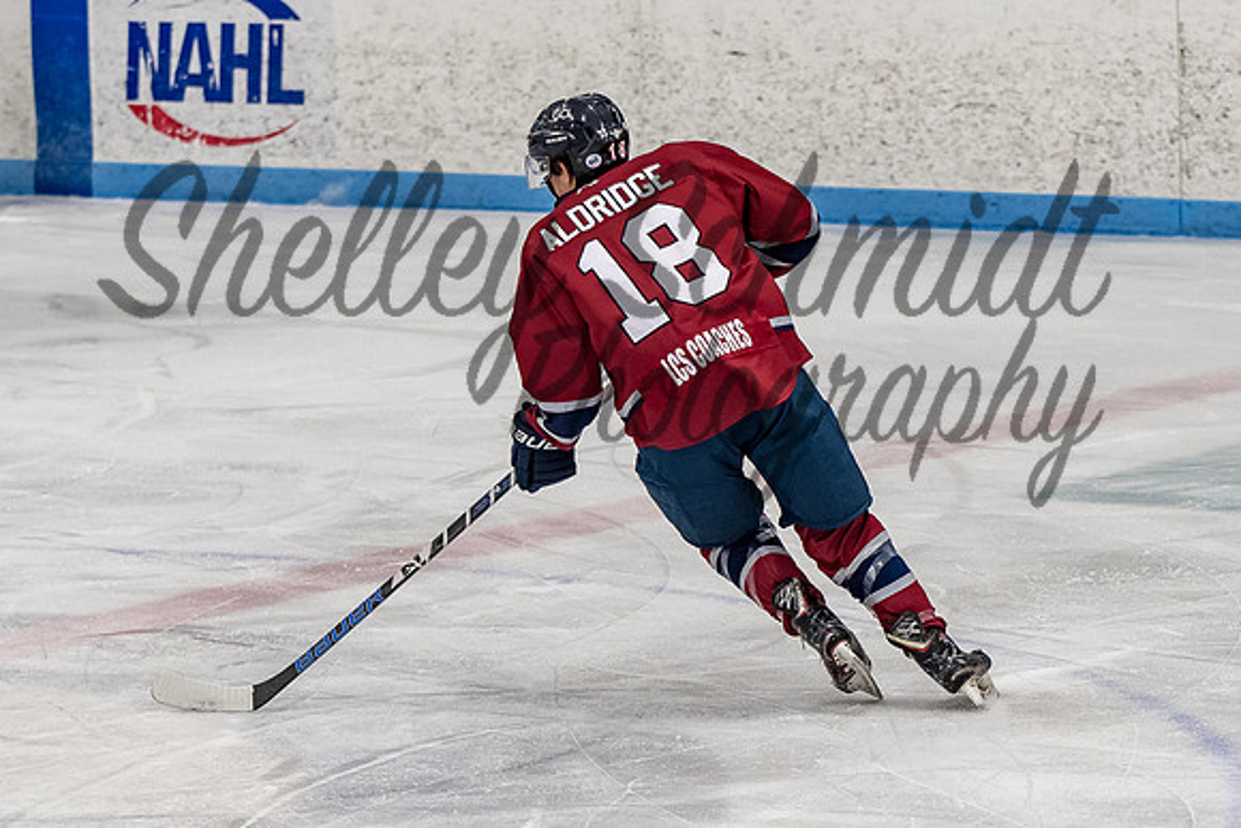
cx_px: 666
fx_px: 7668
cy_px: 265
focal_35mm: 222
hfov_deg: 9.3
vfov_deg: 6.2
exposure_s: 1/800
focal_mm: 105
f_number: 3.2
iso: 1600
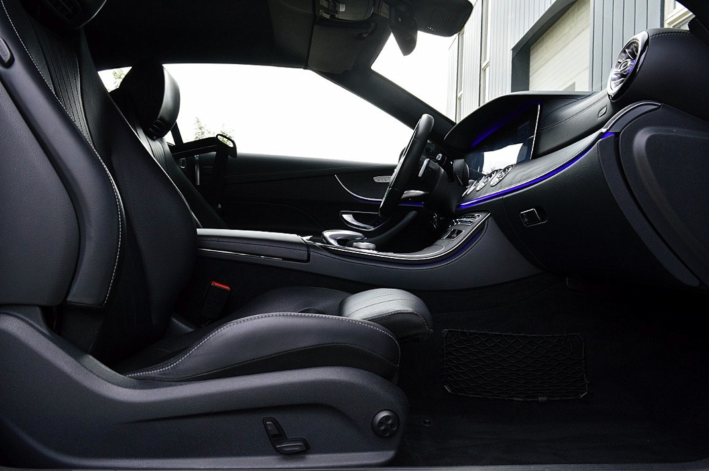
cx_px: 354
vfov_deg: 47.8
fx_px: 531
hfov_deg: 67.4
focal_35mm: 27
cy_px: 236
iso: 400
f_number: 8
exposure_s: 1/80
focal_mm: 18
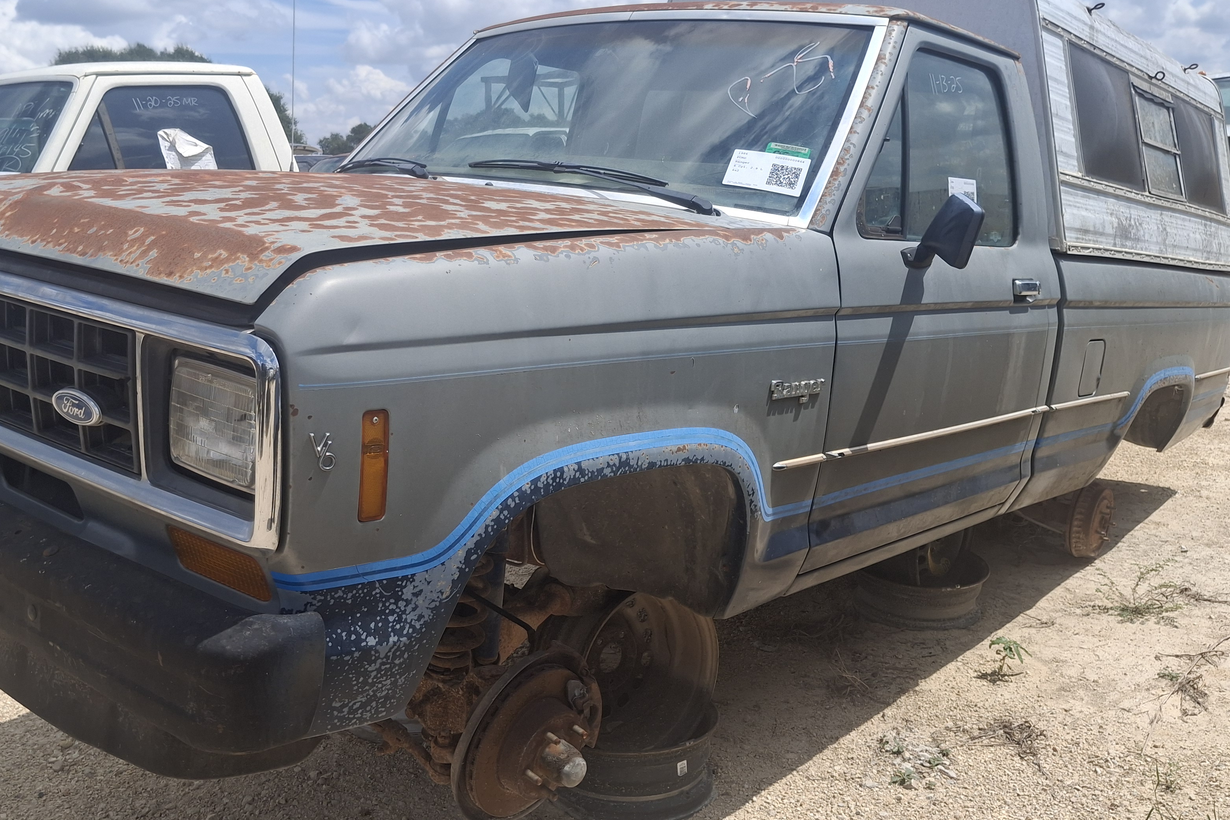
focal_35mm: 34
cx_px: 545
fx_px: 1162
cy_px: 392
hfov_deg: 55.7
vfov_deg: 38.9
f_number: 1.8
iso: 32
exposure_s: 1/2315
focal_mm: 4.69
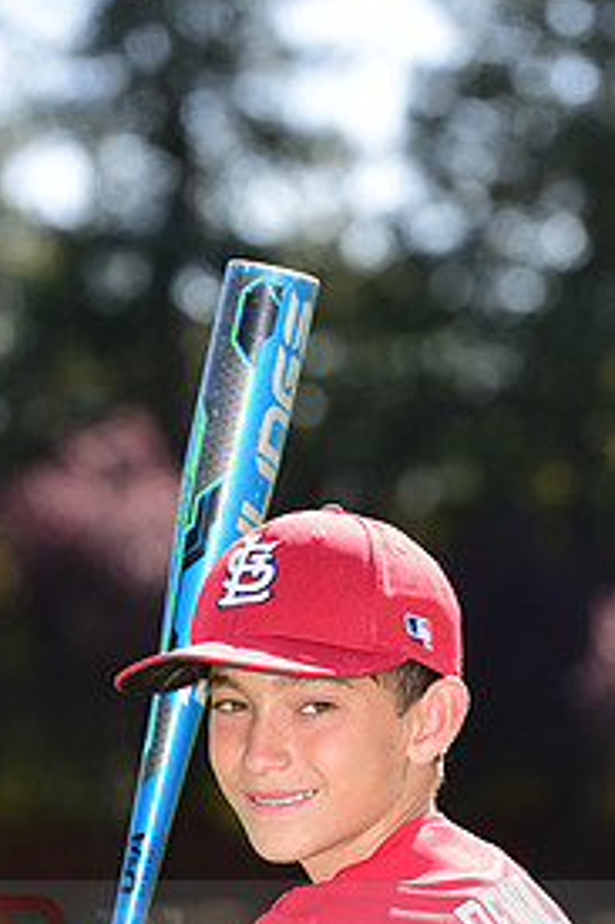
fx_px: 7851
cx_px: 338
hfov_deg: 4.5
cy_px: 927
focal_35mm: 306
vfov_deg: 6.7
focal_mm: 145
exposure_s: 1/320
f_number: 4.5
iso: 125
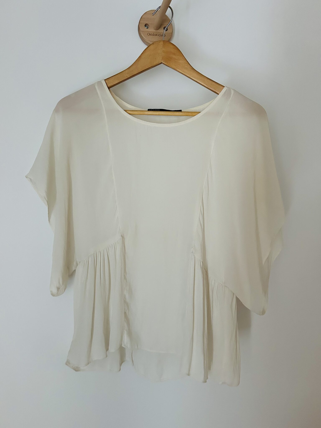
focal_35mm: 26
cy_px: 214
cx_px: 160
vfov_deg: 67.3
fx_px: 321
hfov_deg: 53.1
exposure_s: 1/60
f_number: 1.5
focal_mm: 5.7
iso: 500
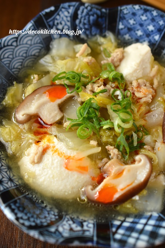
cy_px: 124
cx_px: 82
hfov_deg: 22.6
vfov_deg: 33.4
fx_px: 413
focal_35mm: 60
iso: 100
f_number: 4
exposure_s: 1/60
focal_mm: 40
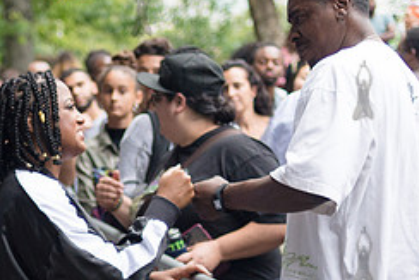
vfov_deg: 12.1
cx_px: 61
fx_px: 1316
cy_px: 218
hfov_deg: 17.9
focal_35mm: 113
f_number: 2
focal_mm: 35
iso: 1250
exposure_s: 1/400
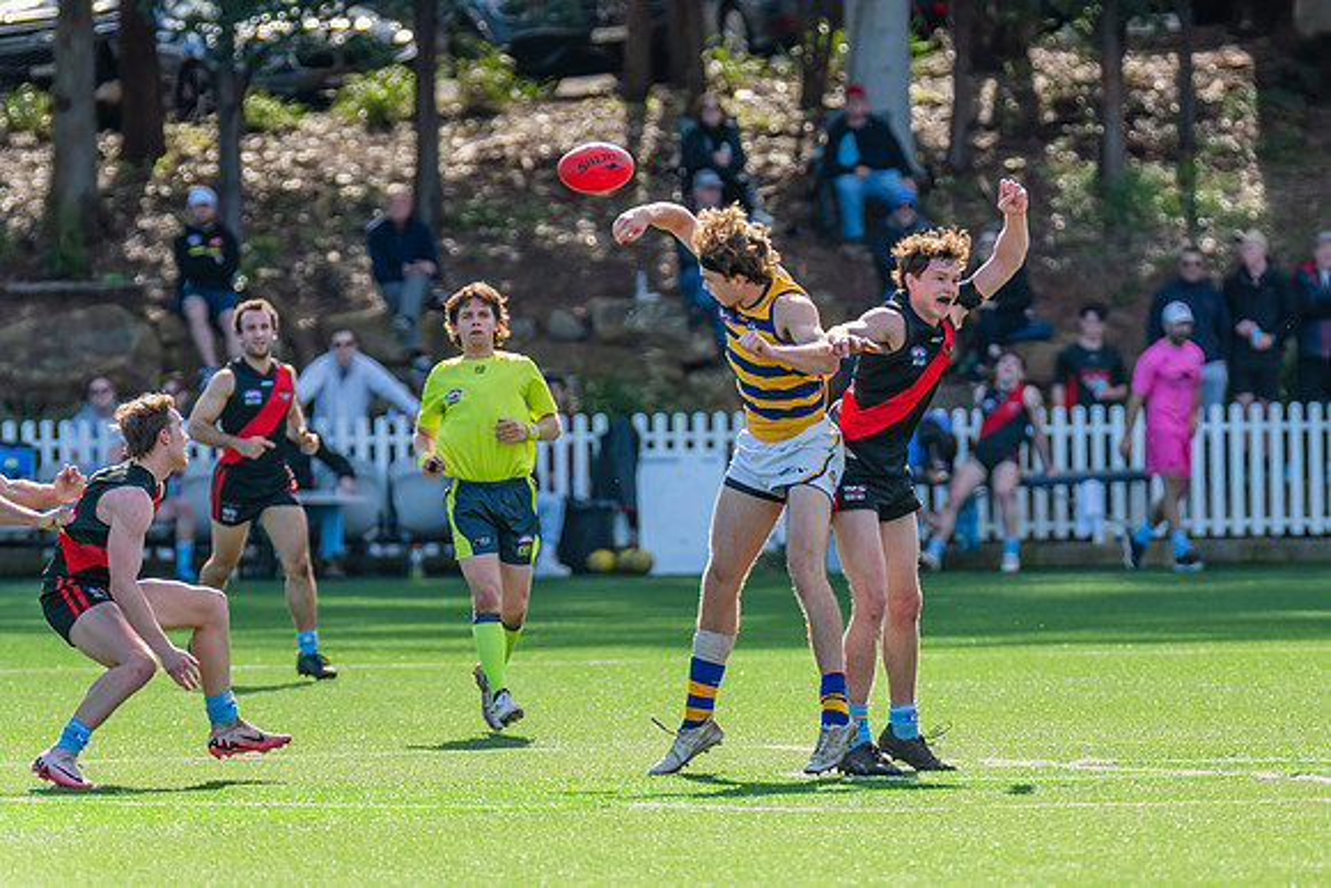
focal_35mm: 502
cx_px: 813
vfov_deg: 2.7
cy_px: 349
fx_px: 18575
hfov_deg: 4.1
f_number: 6.3
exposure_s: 1/1250
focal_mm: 410
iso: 800
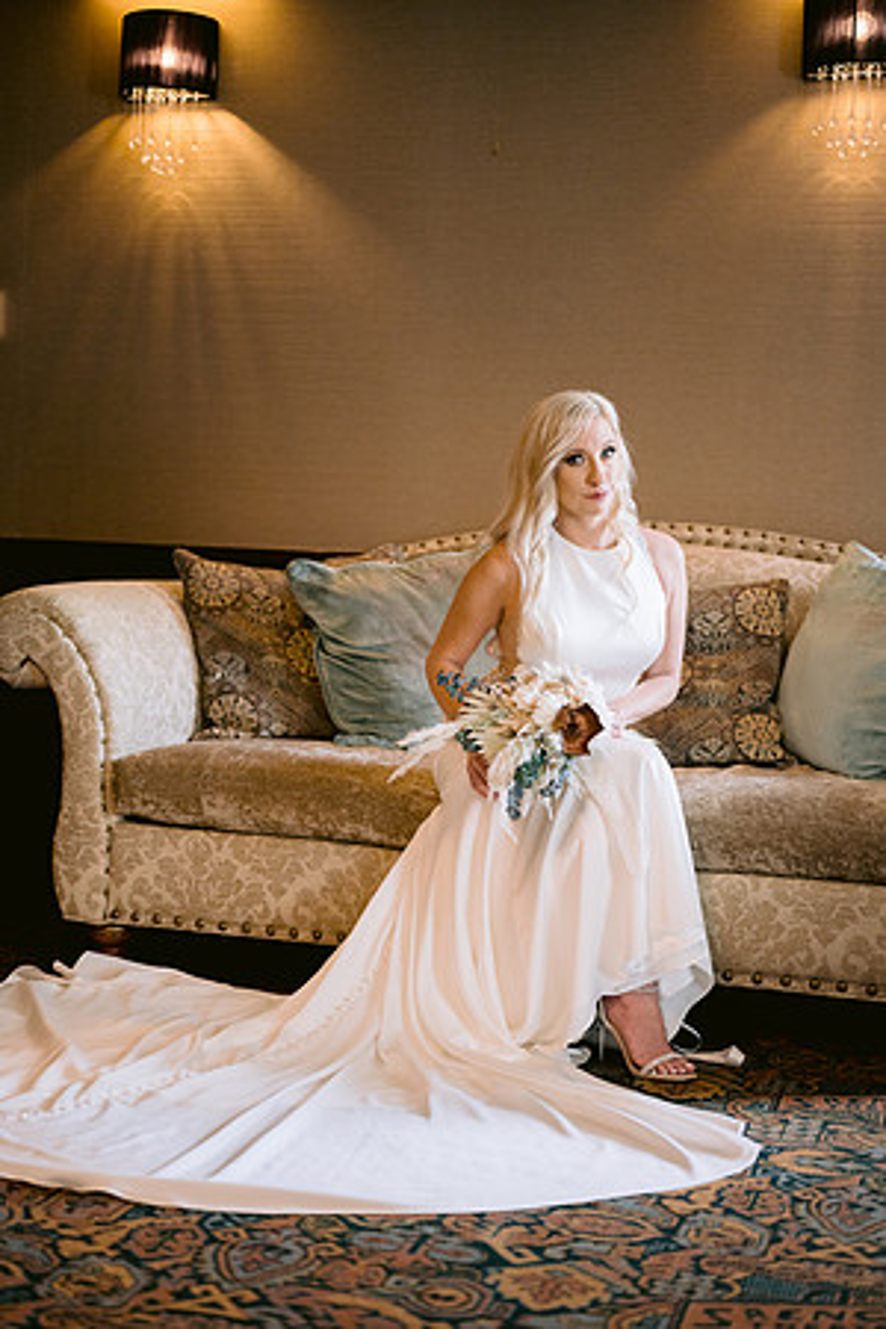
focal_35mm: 50
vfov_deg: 39.6
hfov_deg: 27.0
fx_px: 1846
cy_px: 664
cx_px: 443
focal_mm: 50
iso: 640
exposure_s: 1/125
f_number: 1.8
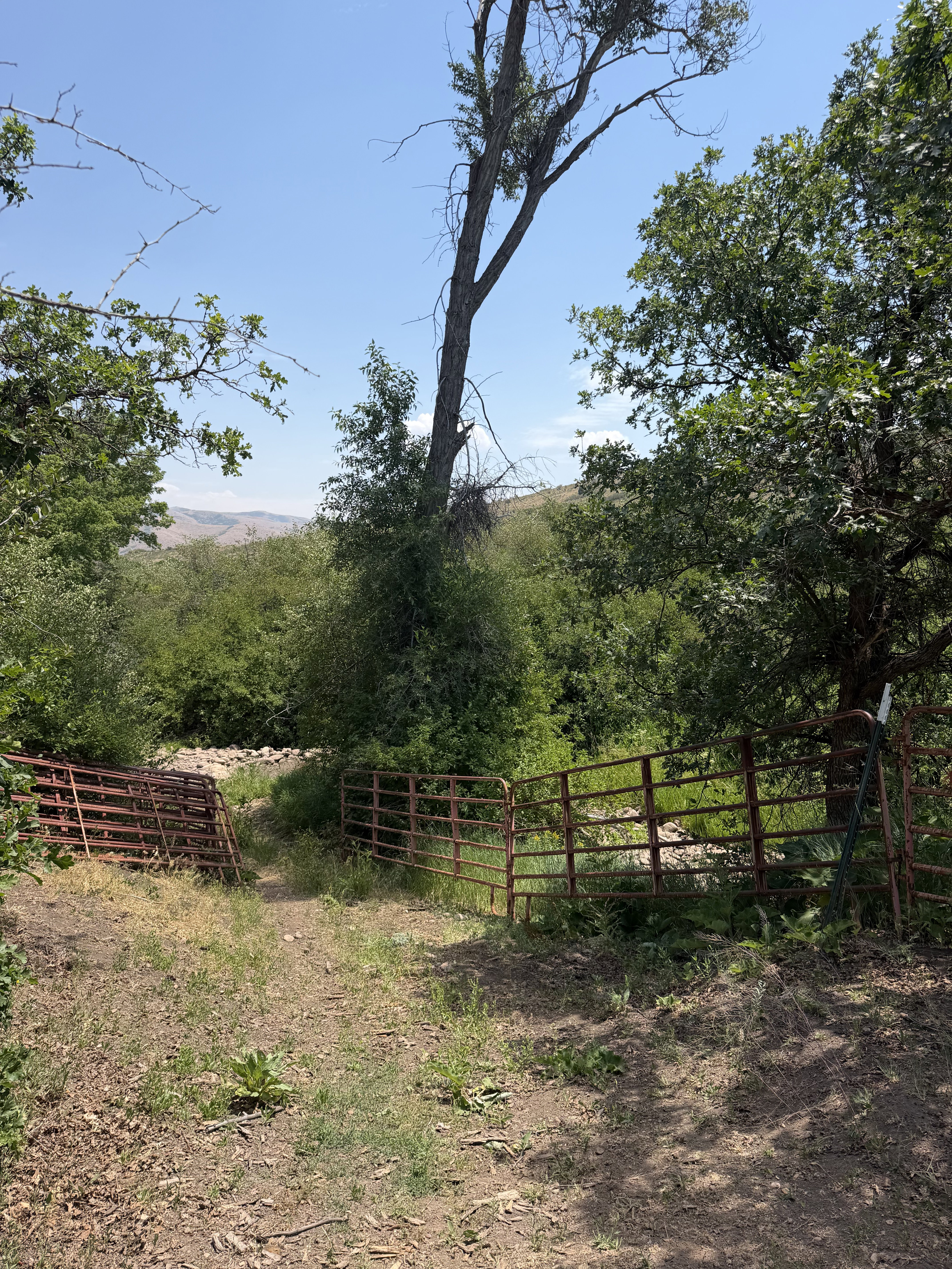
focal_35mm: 24
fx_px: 880
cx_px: 476
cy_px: 634
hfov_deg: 56.8
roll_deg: +0.1
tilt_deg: -2.7
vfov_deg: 71.6
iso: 80
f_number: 1.78
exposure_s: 1/3759
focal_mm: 6.76
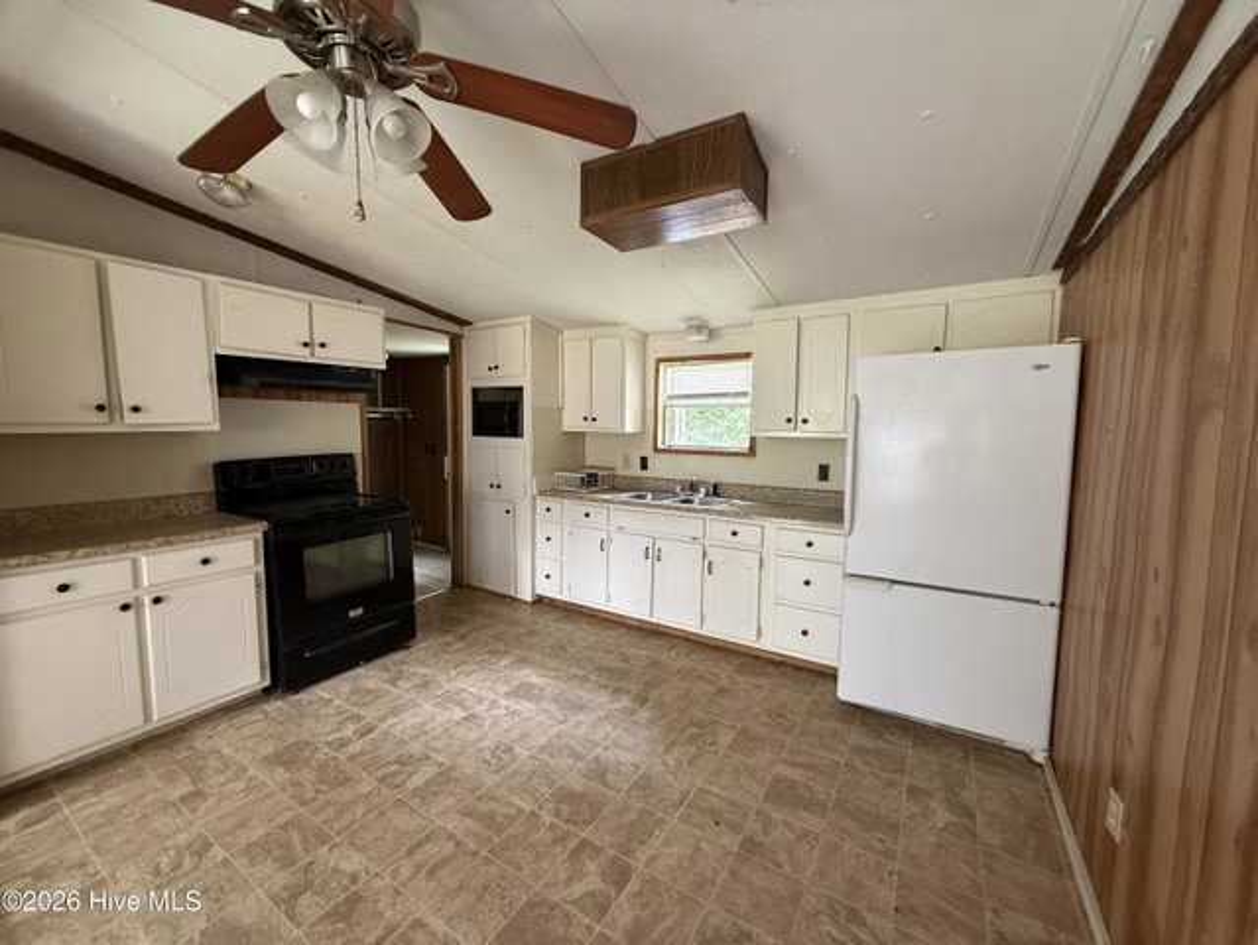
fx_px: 509
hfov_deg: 102.0
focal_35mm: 14
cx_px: 629
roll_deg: -0.9
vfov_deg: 85.7
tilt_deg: -6.7
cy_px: 472
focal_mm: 2.22
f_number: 2.2
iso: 320
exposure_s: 1/82
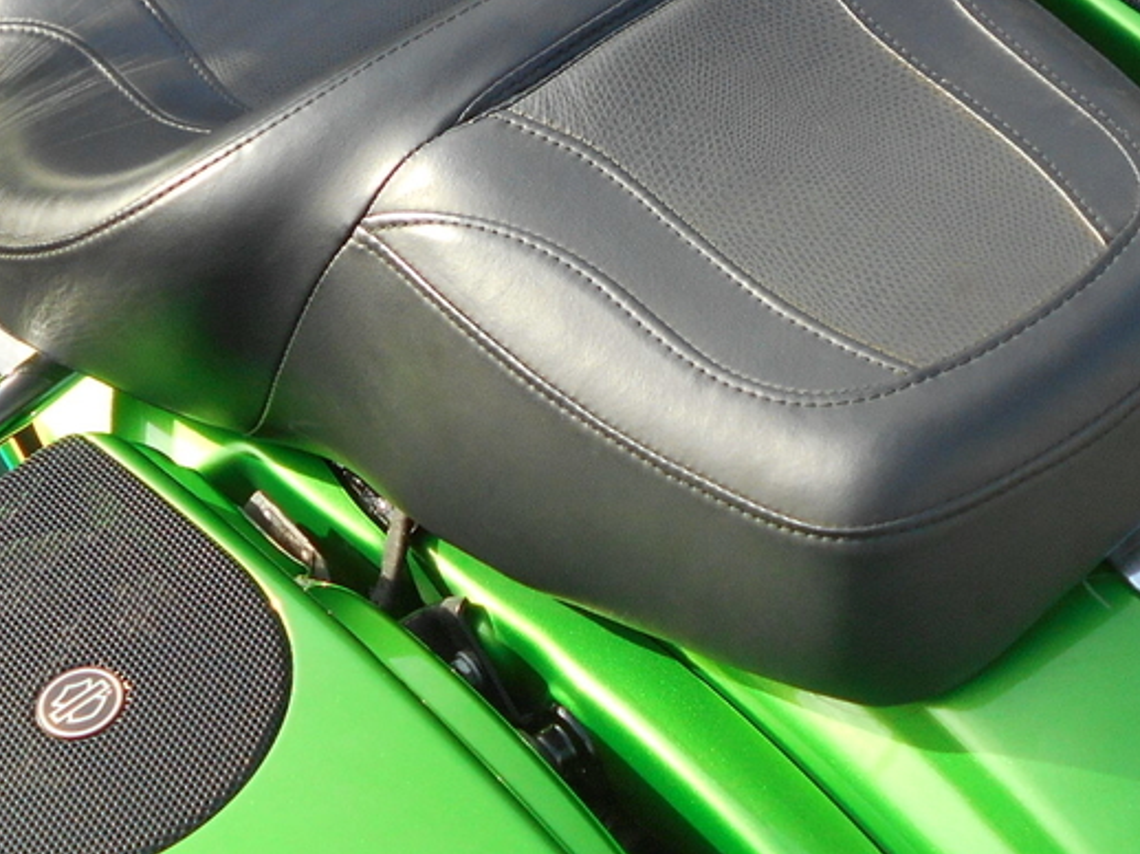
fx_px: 3358
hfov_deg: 19.3
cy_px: 205
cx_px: 638
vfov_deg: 14.4
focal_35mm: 102
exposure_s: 1/250
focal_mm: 7.7
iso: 125
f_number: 4.2
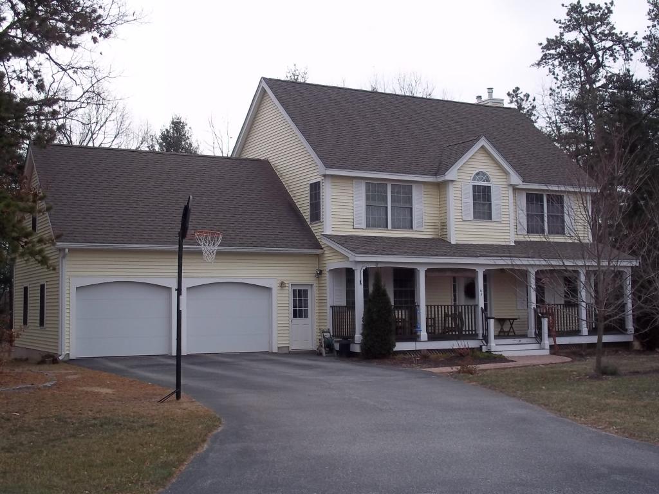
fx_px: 876
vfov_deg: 31.5
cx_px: 330
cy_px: 247
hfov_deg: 41.2
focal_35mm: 46
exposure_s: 1/250
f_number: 3.5
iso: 80
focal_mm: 8.2
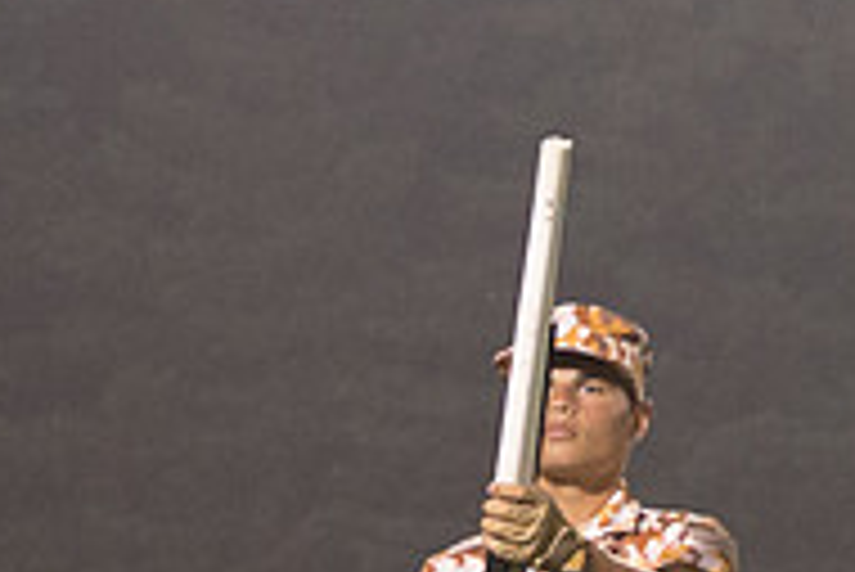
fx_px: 14973
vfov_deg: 2.2
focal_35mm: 630
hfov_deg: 3.3
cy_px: 575
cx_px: 590
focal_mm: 110
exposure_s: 1/160
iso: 3200
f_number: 4.5
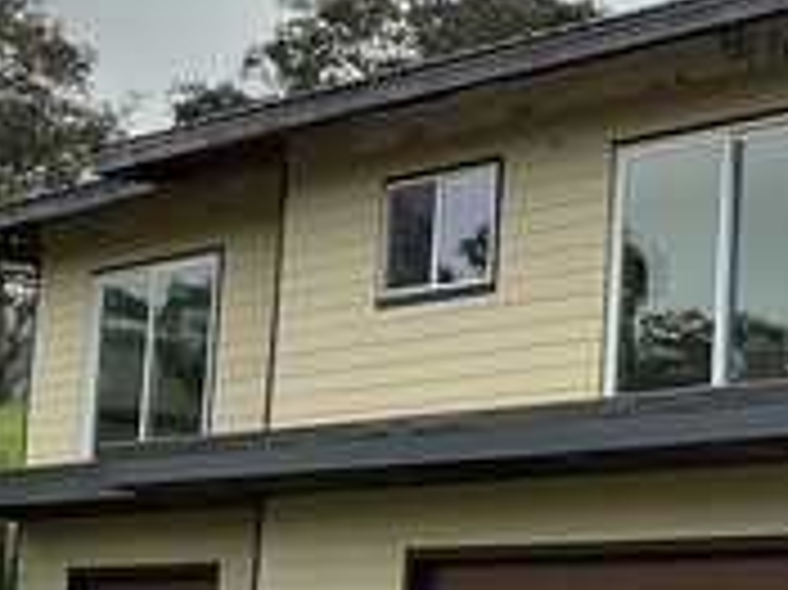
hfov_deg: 16.5
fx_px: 2411
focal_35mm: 106
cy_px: 450
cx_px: 1252
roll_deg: -1.3
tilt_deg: +7.1
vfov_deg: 13.9
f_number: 1.8
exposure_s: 1/719
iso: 25
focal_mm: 3
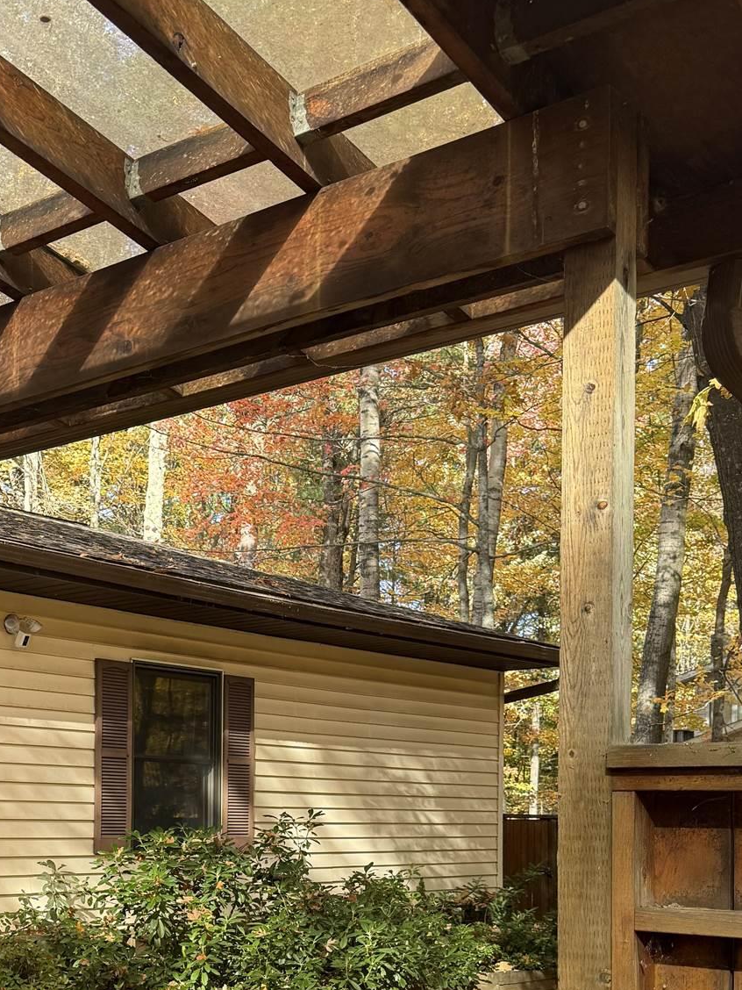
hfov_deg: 28.3
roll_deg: +0.8
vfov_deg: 37.3
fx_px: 1400
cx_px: 47
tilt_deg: +0.8
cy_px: 819
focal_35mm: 49
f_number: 1.78
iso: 80
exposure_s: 1/491
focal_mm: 6.76
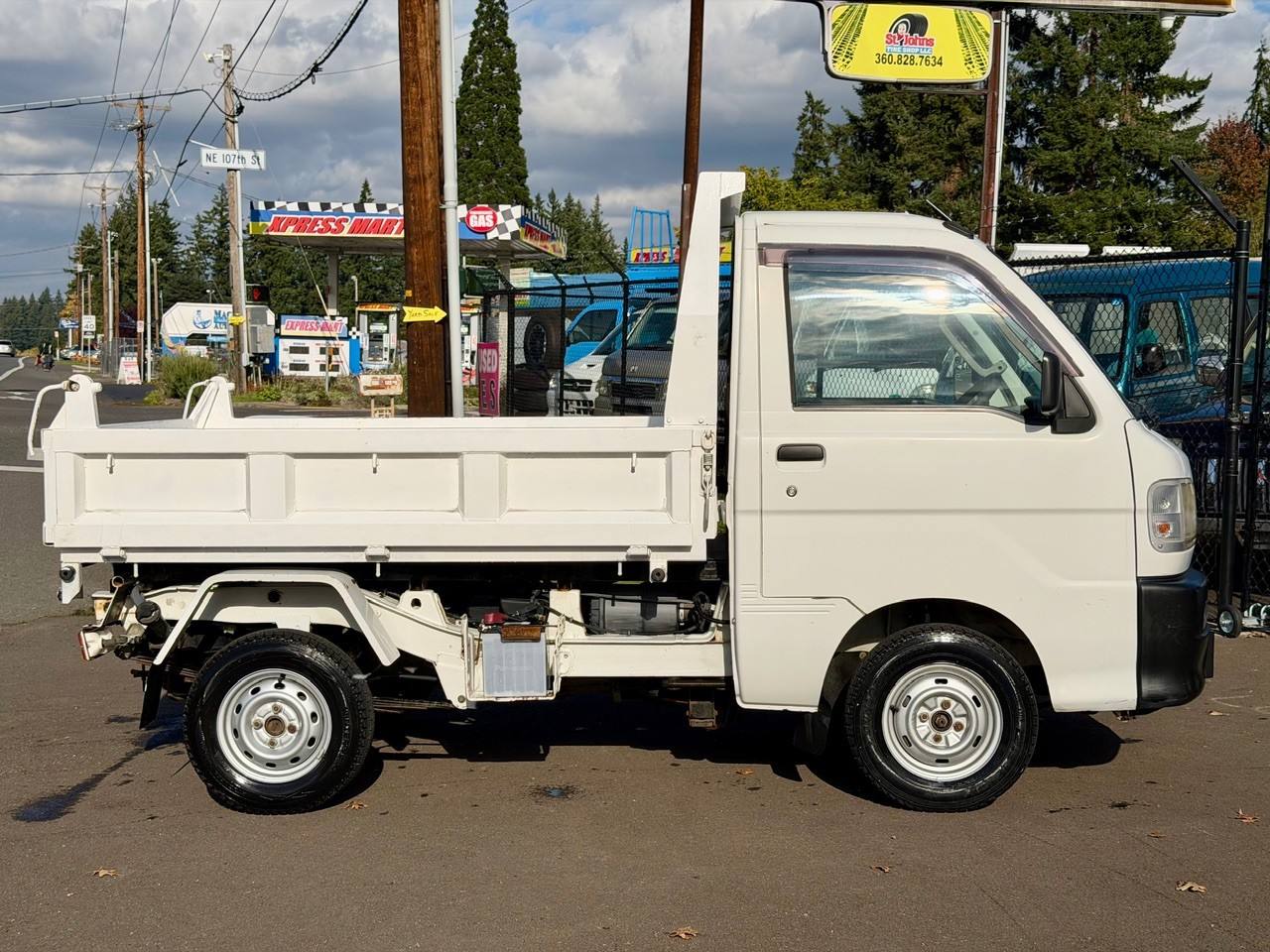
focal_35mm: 48
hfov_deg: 39.7
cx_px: 635
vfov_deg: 30.3
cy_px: 476
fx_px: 1761
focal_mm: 6.76
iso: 80
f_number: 1.78
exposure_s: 1/20408
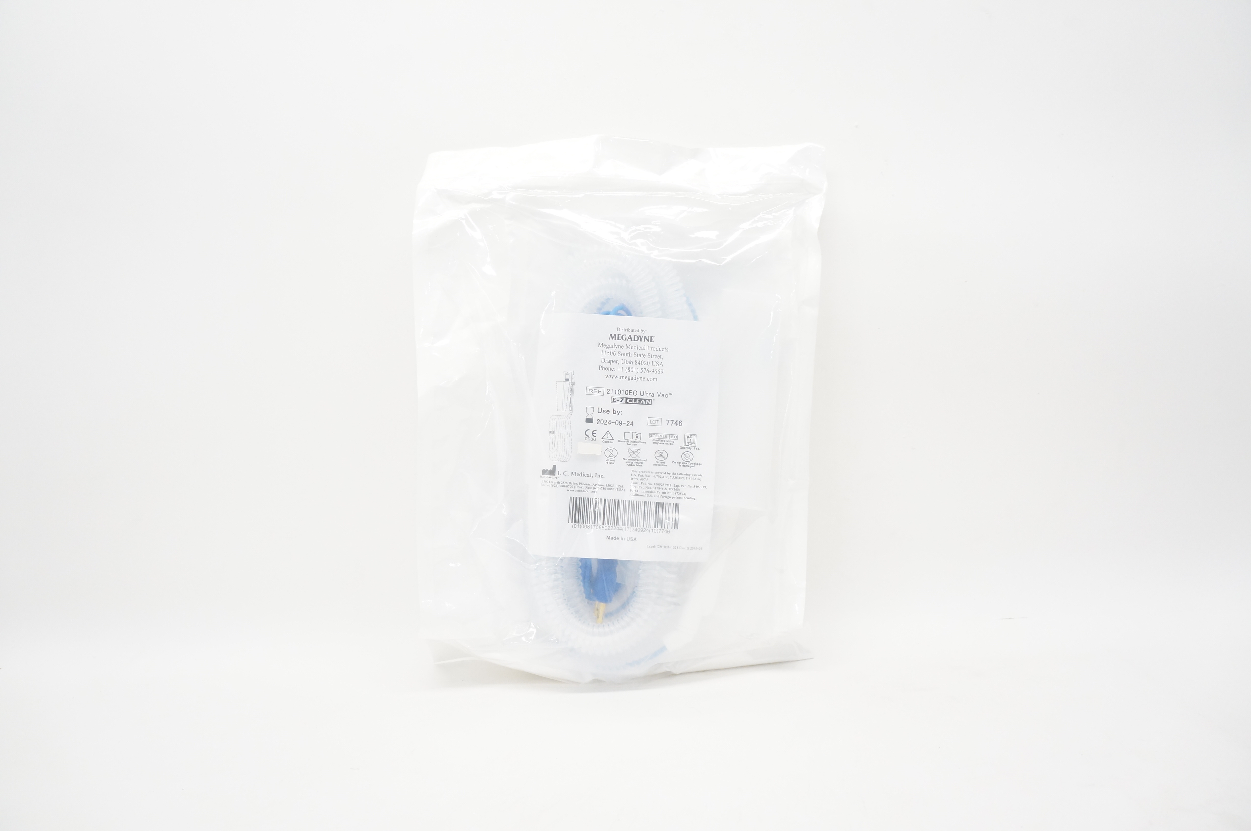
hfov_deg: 67.4
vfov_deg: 47.8
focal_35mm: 27
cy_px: 416
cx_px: 626
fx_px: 937
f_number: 5.6
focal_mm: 18
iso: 1600
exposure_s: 1/160
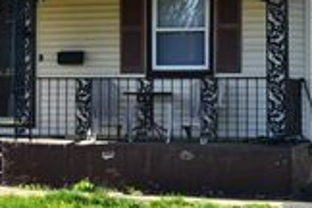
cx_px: 52
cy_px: 34
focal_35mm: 111
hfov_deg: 18.2
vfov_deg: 12.3
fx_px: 962
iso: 400
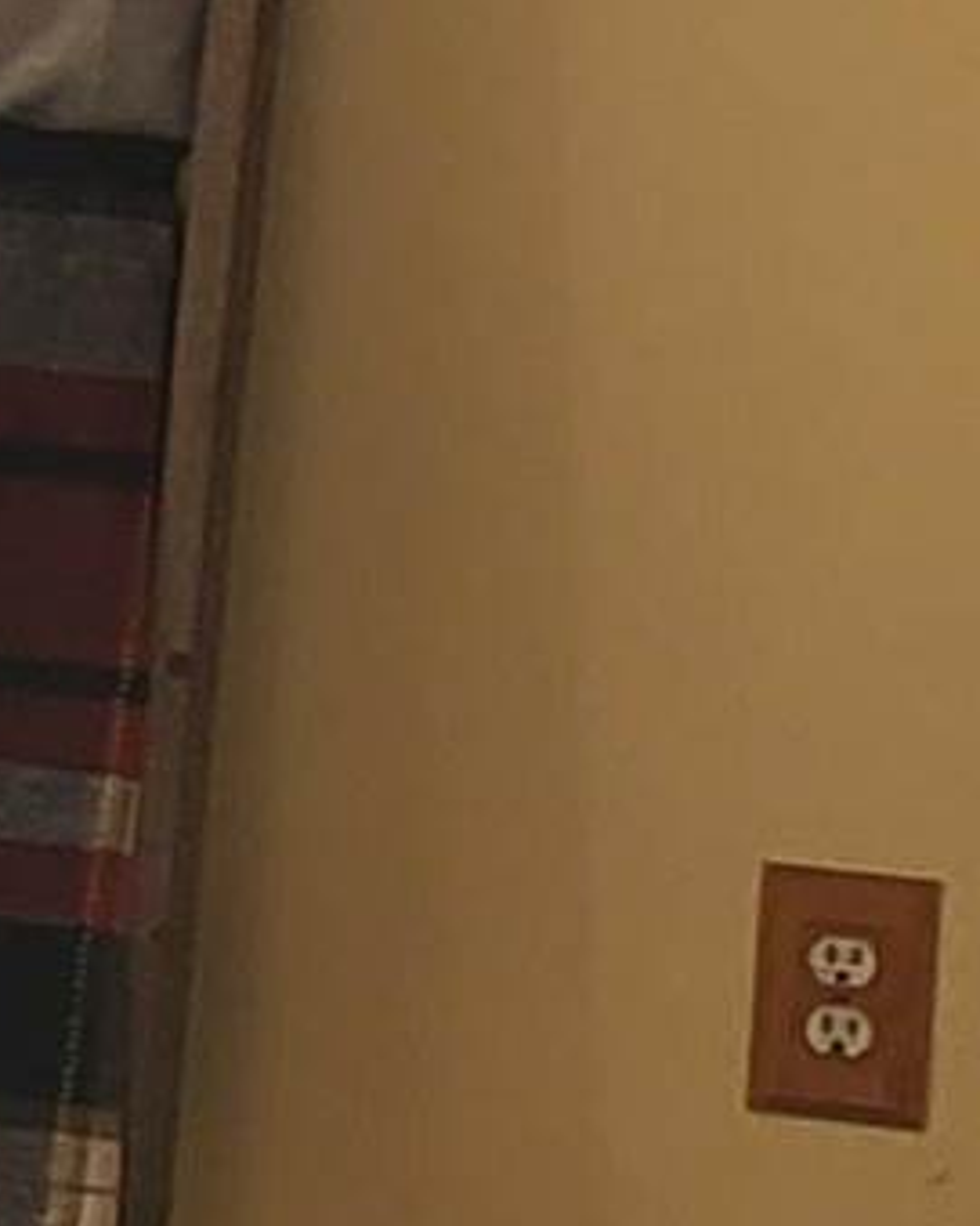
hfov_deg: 5.4
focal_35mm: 230
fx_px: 8342
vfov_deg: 8.4
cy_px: 626
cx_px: -3587
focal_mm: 5.4
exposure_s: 1/120
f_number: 1.8
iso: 125
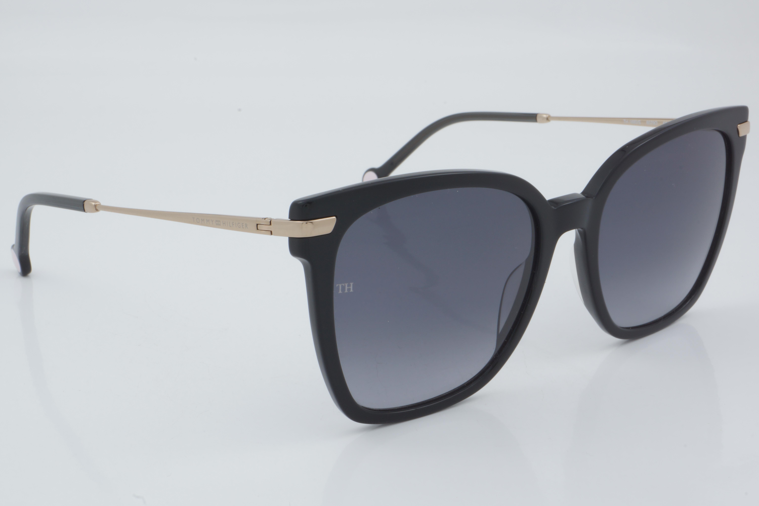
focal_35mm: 68
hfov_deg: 29.9
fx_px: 1423
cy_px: 253
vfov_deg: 20.2
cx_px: 380
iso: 100
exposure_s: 1/3
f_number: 32
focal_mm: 45
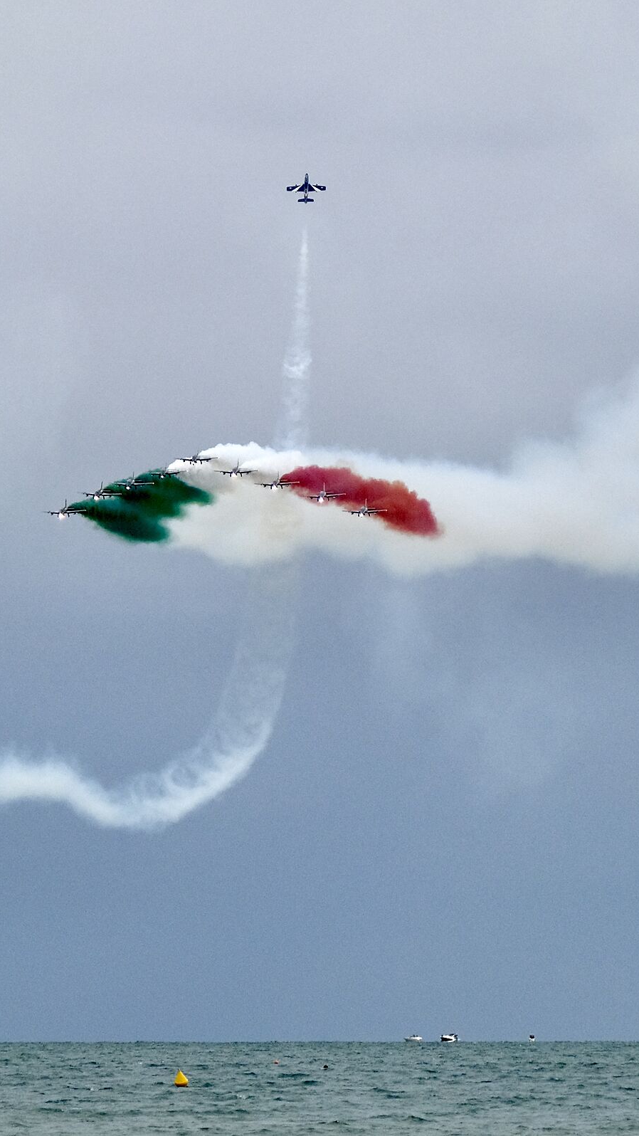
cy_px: 568
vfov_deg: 11.4
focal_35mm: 189
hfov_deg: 6.4
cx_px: 21
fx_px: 5692
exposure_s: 1/1600
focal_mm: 80
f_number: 4
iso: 800
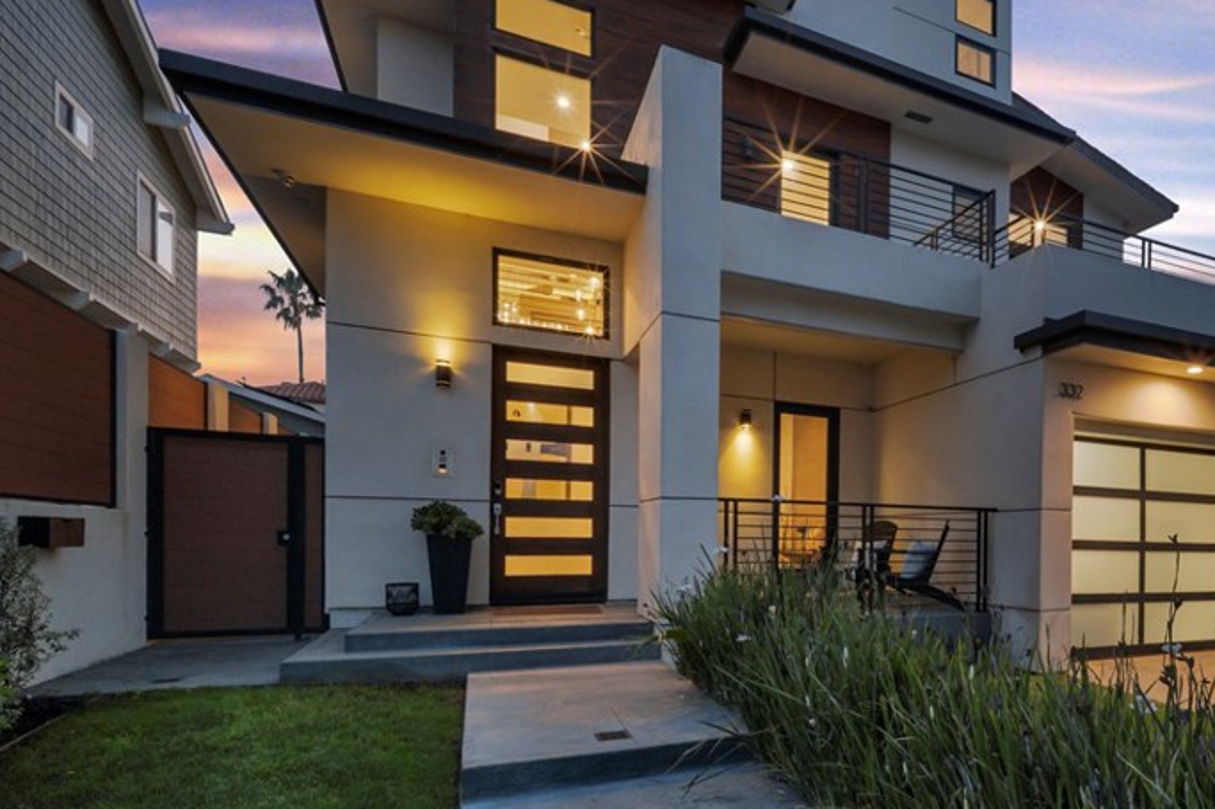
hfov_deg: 85.2
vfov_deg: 66.5
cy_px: 313
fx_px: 607
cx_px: 857
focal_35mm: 18
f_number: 10
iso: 1250
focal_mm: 12
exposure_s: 1/1.67
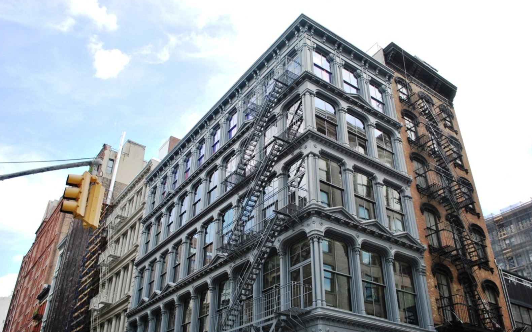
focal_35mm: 31
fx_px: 449
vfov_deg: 40.6
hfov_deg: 61.2
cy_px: 172
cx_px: 267
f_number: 5
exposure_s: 1/200
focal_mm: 20
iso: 100
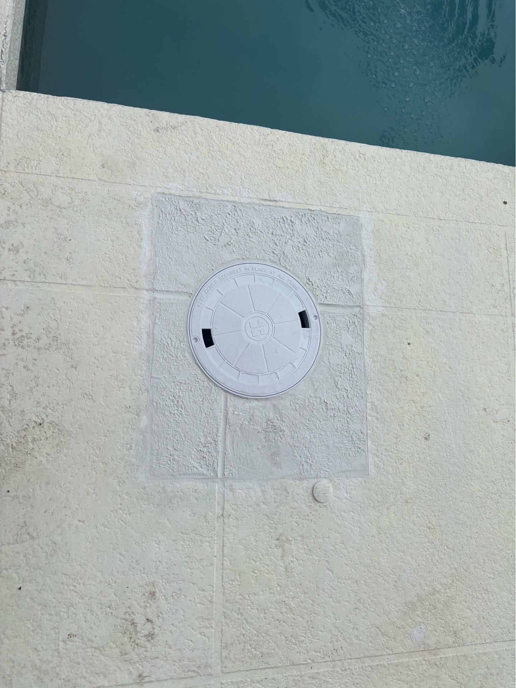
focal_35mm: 26
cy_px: 344
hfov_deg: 53.1
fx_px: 517
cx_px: 258
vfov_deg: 67.3
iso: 50
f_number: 1.6
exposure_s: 1/5952
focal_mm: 5.96
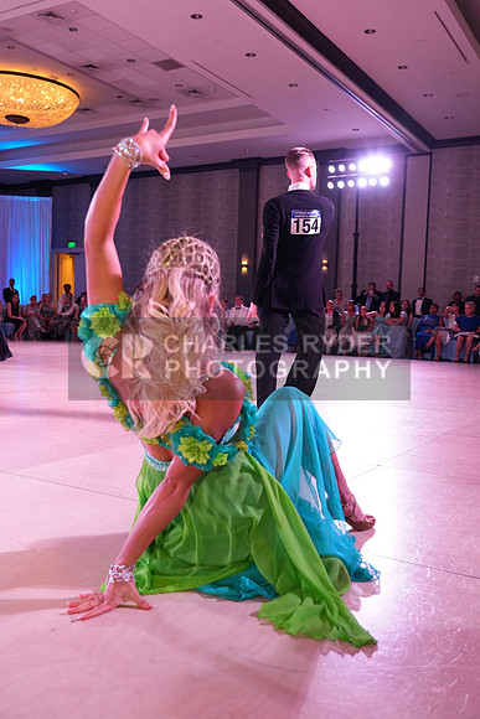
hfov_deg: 41.1
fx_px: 640
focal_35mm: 32
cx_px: 240
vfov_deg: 58.7
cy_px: 360
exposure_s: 1/250
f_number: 4
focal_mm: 32
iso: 2500
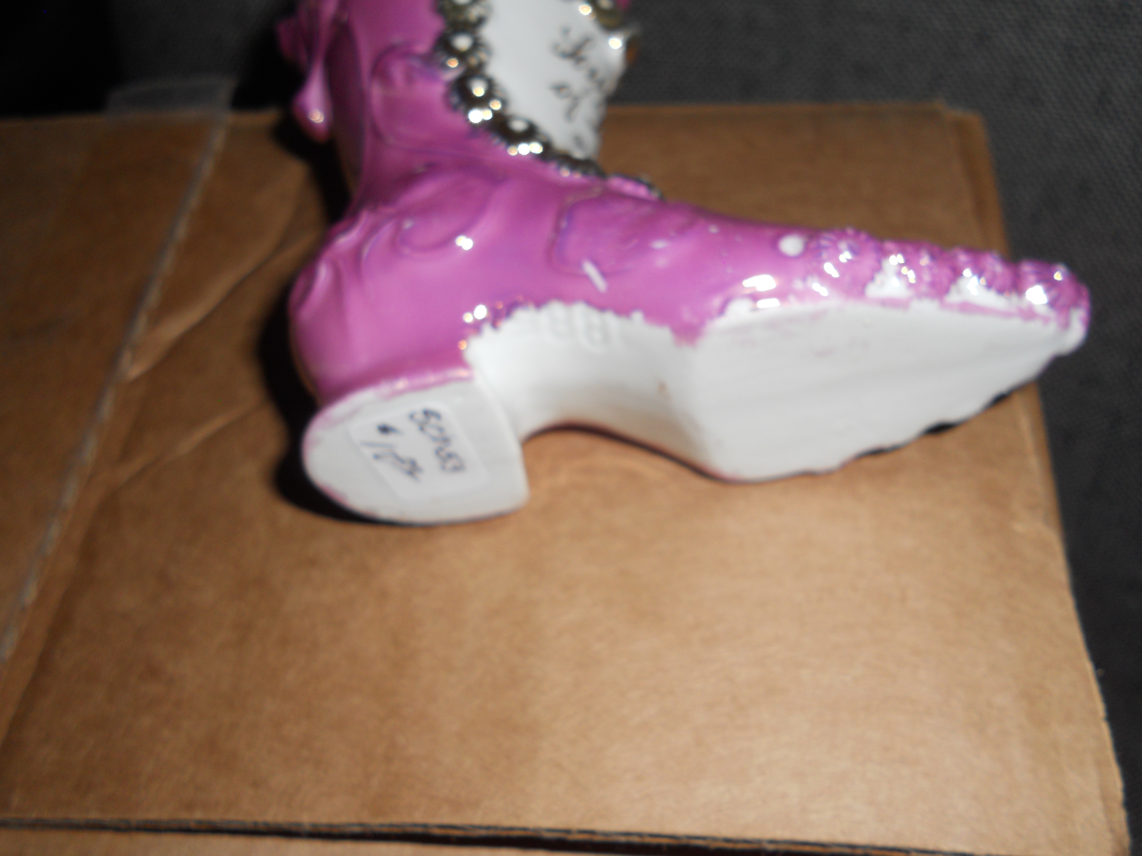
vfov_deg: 44.2
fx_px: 1056
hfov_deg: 56.8
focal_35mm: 32
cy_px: 428
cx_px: 571
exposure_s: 1/25
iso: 80
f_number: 8.8
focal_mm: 5.8
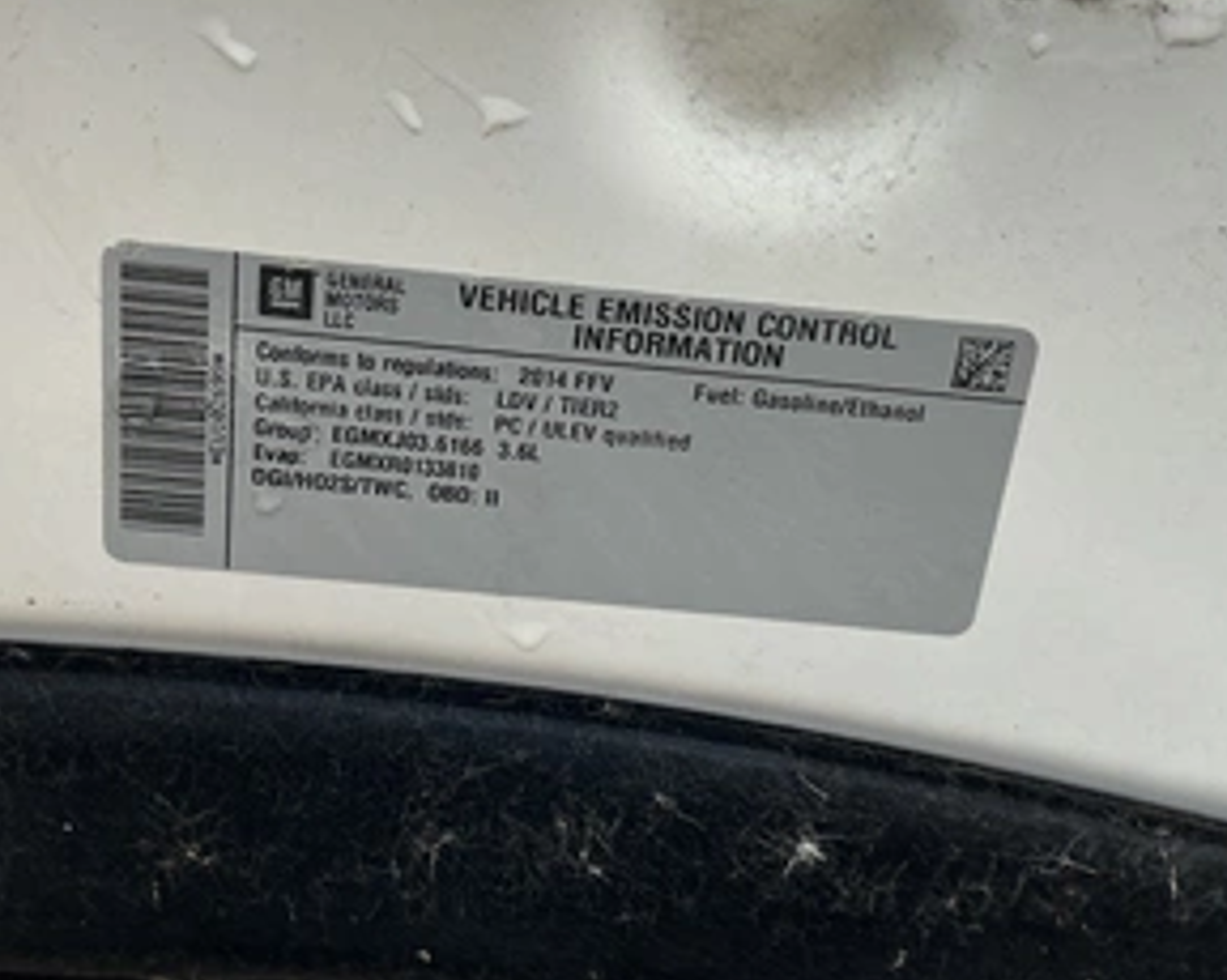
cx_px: 541
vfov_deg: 39.1
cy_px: 443
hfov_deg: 47.9
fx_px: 1379
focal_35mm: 38
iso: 25
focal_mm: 3
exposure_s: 1/247
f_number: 1.8
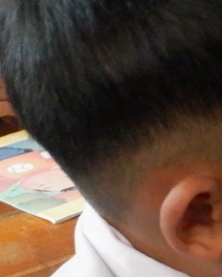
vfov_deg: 9.8
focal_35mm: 192
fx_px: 1578
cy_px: 416
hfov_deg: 7.3
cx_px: 620
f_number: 4.2
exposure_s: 1/160
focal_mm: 24.3
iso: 5000
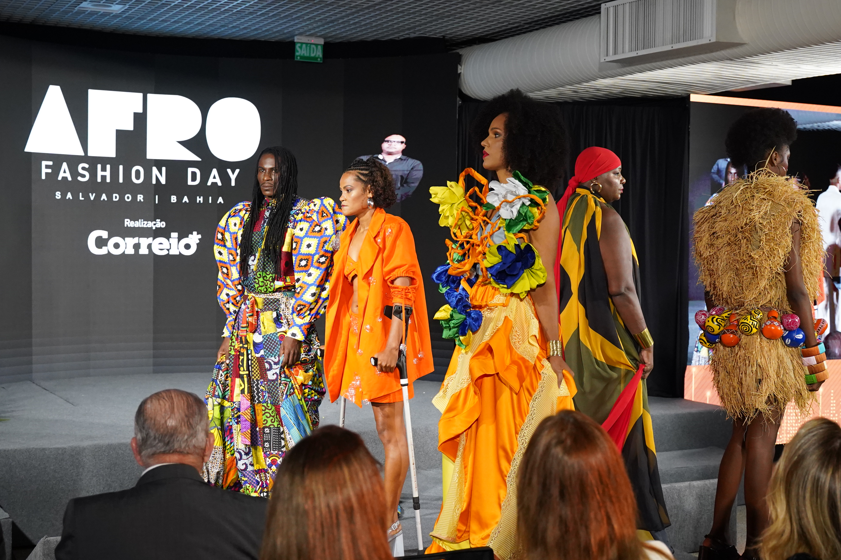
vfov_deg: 25.1
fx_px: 1261
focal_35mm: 54
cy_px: 280
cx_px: 420
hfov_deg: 36.9
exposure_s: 1/400
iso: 3200
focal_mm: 36
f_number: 3.5
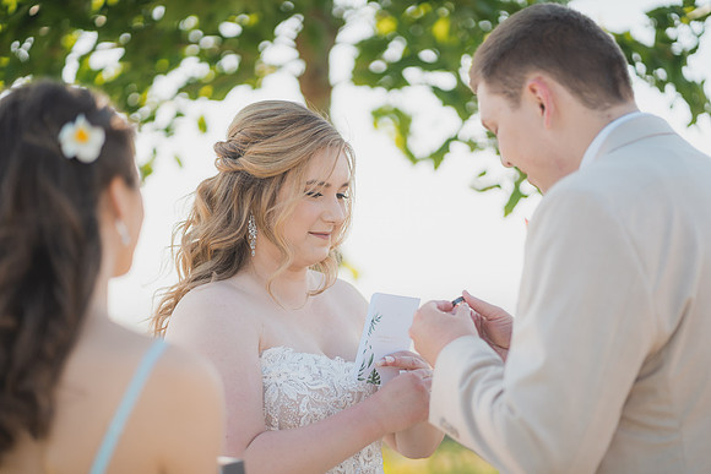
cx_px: 356
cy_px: 237
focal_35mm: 85
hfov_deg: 23.9
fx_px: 1679
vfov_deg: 16.1
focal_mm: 85
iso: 125
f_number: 1.8
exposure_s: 1/2000
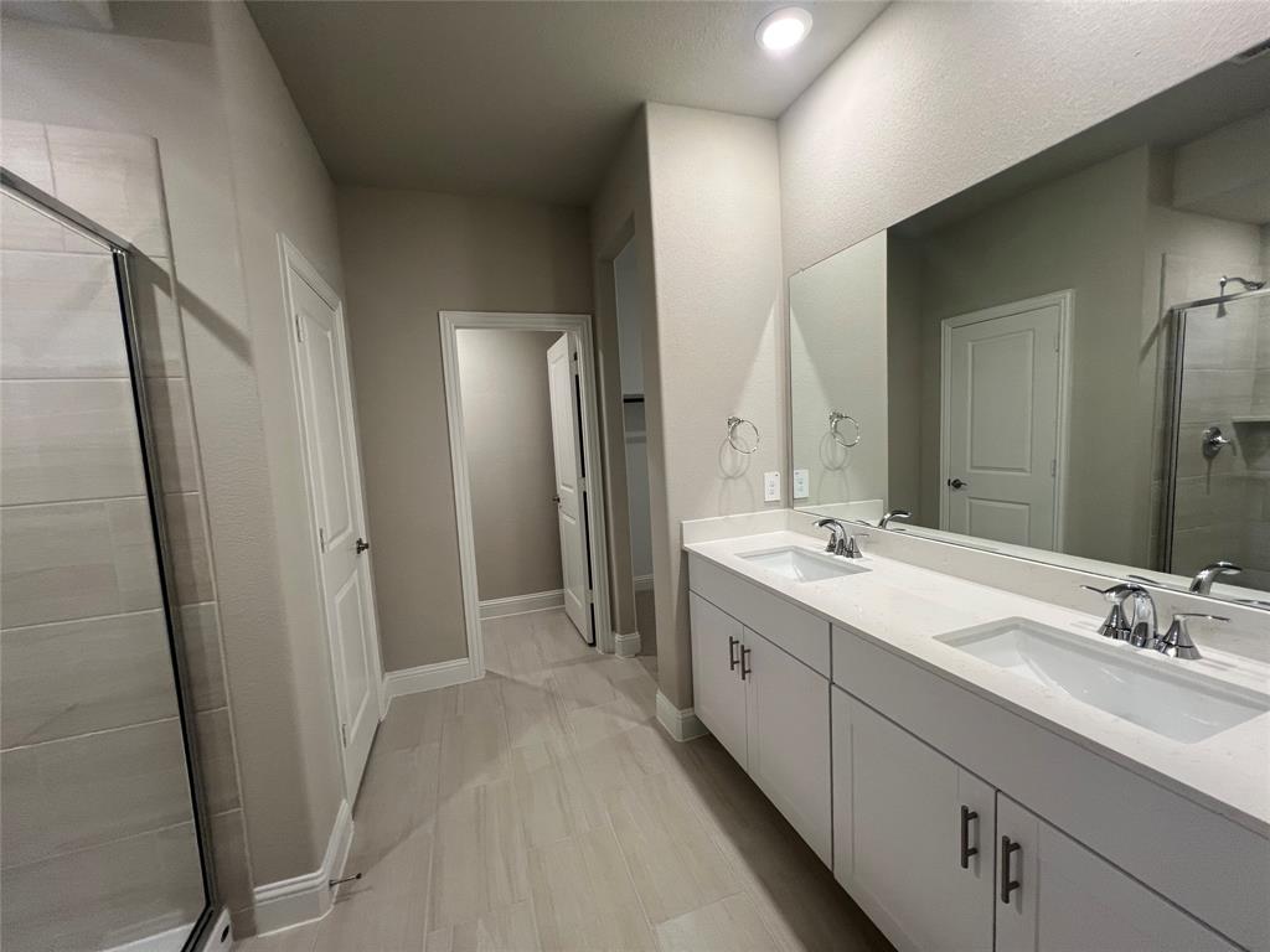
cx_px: 635
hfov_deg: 106.2
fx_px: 477
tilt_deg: -5.5
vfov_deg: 89.9
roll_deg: +3.4
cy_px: 476
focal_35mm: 13
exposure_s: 1/120
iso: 200
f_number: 1.8
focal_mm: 1.57
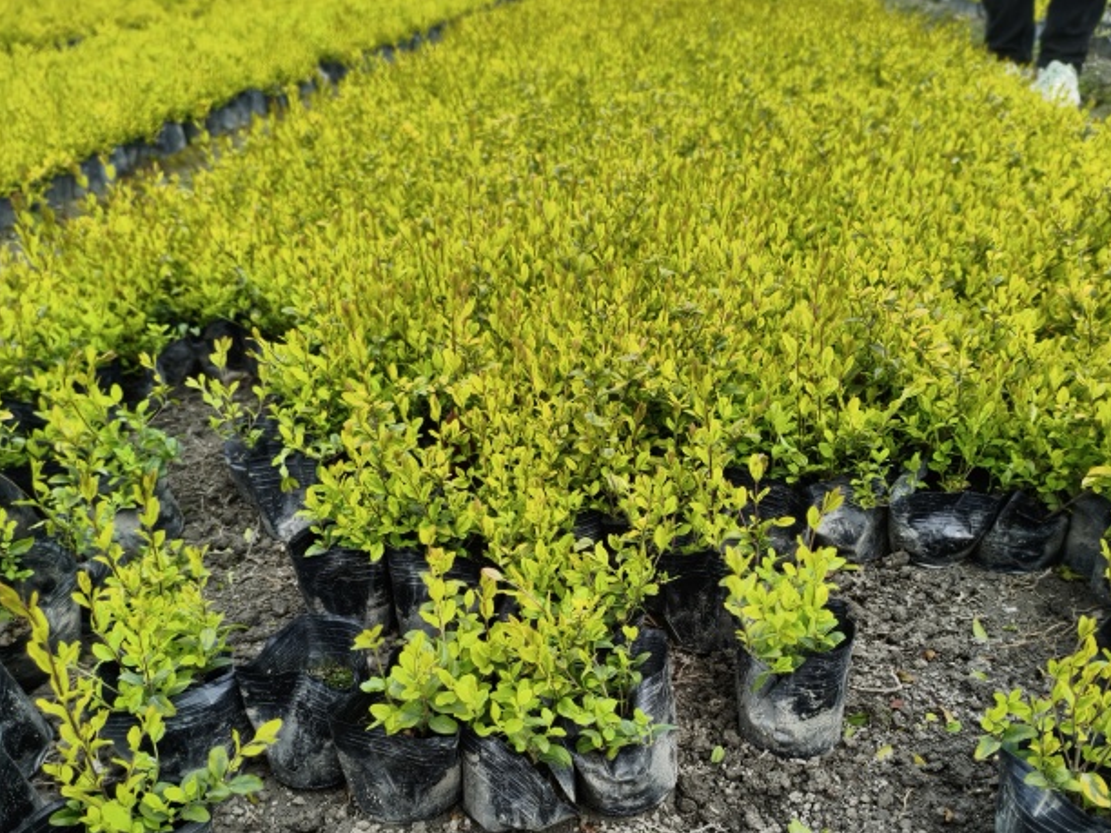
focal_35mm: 34
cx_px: 595
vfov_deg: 41.4
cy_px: 543
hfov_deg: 53.9
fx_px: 1091
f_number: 1.5
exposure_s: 1/954
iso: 80
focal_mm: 4.94
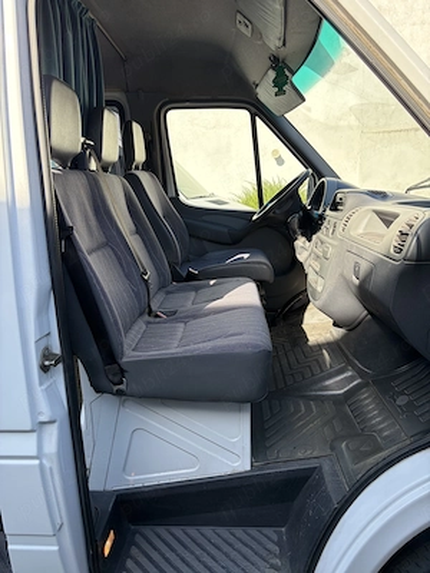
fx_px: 431
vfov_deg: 67.3
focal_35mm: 26
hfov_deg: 53.1
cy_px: 286
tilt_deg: -11.8
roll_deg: +2.8
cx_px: 215
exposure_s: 1/884
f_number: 1.6
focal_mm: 5.96
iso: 64
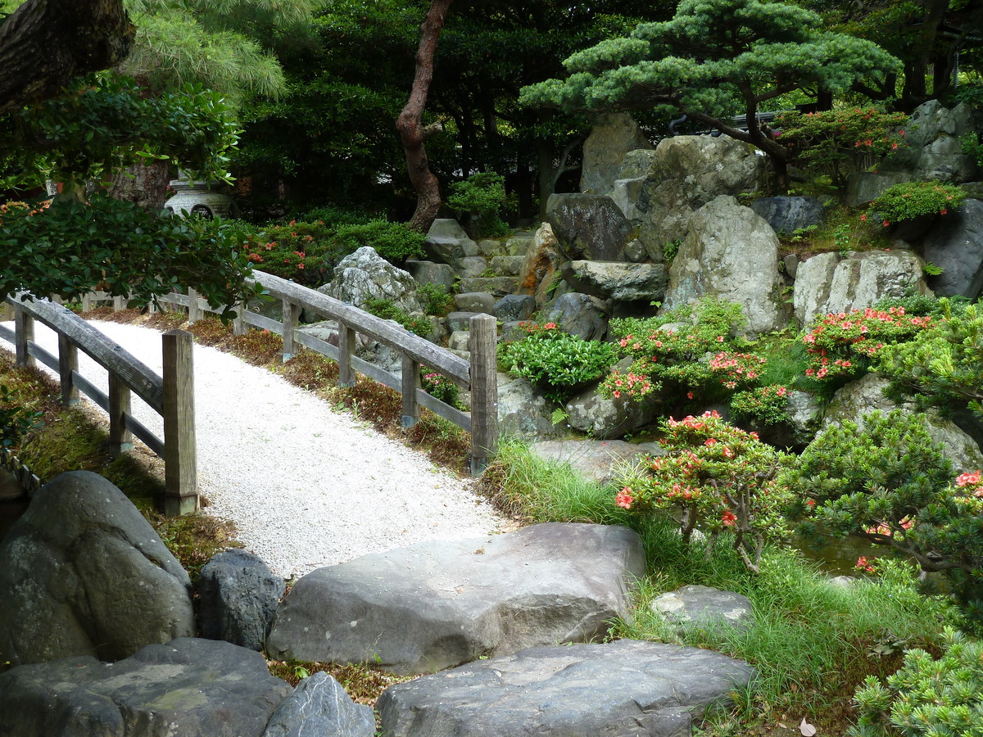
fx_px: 1193
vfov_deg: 34.3
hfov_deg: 44.8
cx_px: 492
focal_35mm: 42
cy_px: 368
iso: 80
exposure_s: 1/50
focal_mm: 6.9
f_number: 3.7
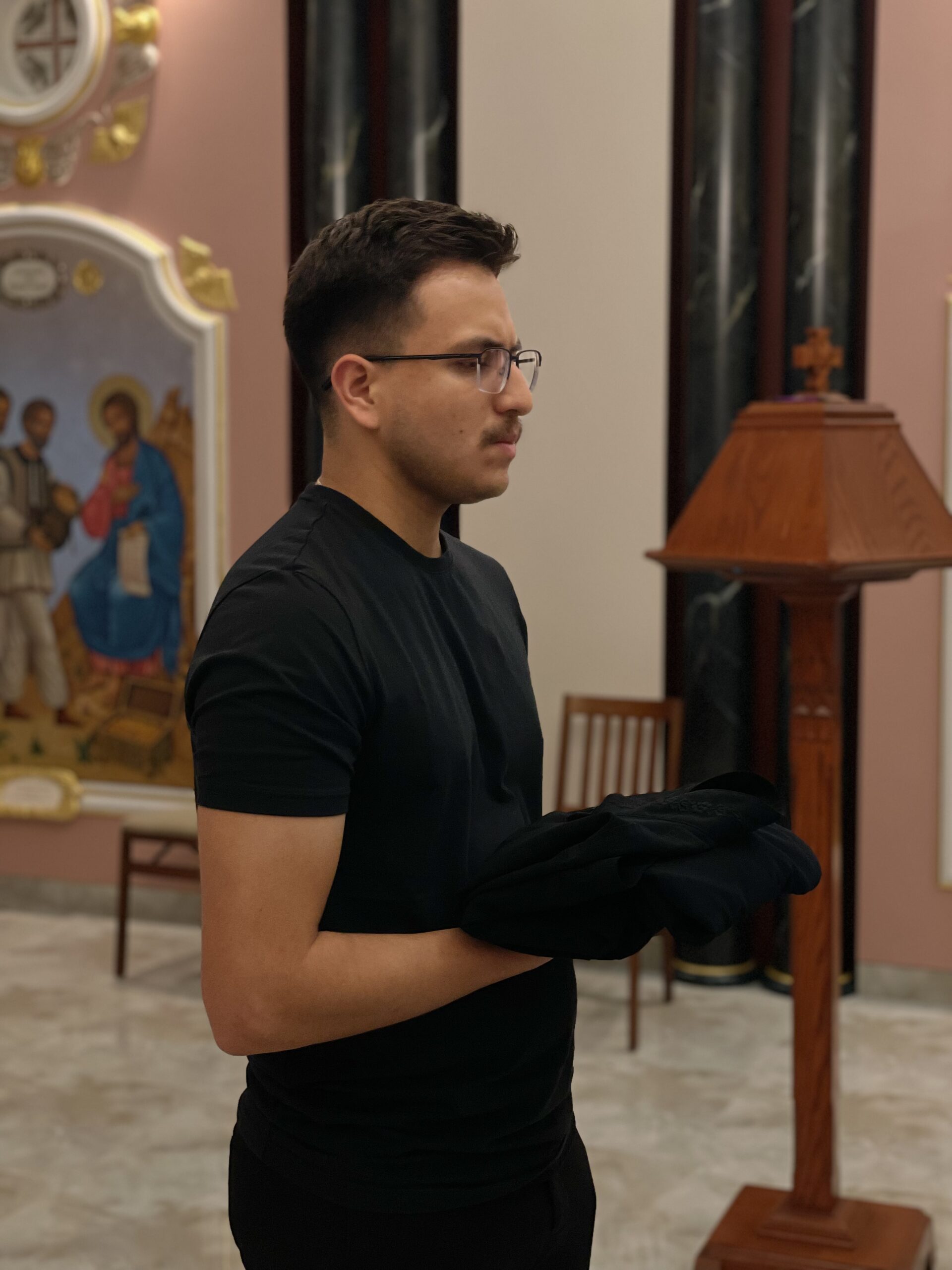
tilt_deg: -3.5
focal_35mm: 52
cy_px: 635
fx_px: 1907
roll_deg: +0.1
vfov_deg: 36.8
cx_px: 476
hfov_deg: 28.0
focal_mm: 6
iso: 125
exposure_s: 1/60
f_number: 2
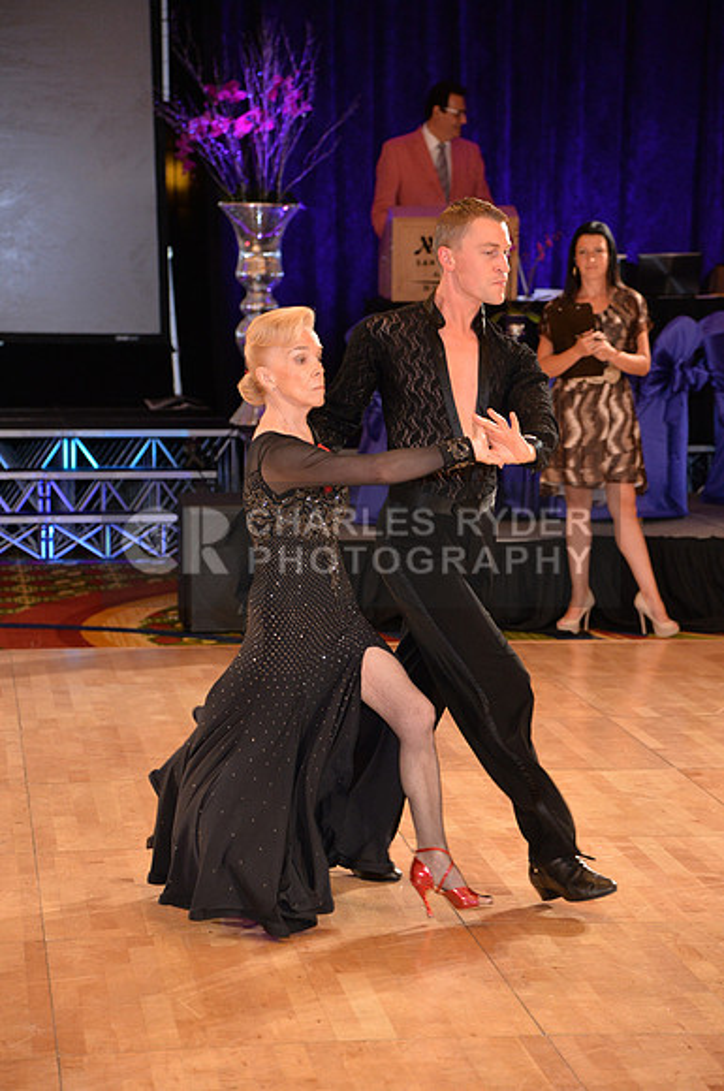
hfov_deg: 13.6
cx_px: 362
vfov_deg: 20.4
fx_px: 3025
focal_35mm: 100
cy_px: 546
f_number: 4.5
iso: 1600
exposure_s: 1/250
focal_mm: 100
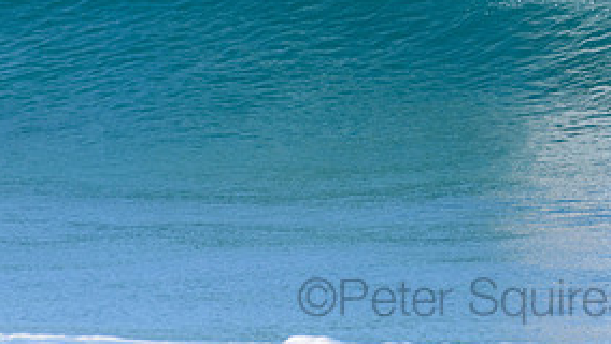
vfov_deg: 0.8
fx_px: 25997
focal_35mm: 1604
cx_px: 465
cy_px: -59
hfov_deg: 1.3
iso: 360
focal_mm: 500
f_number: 5.6
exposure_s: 1/2000
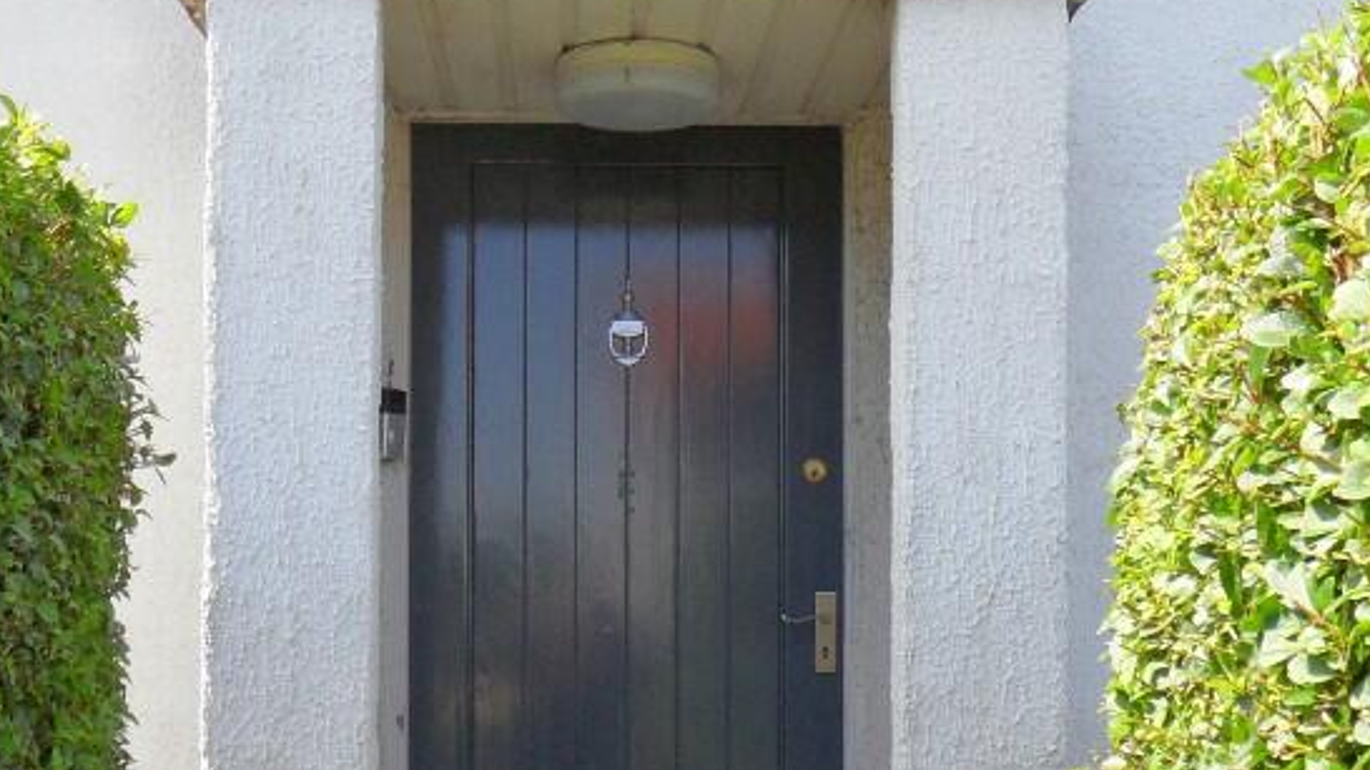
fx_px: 1780
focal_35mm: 49
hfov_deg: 42.0
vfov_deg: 24.2
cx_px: 615
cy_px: 564
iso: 80
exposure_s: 1/500
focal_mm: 3.9
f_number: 3.2
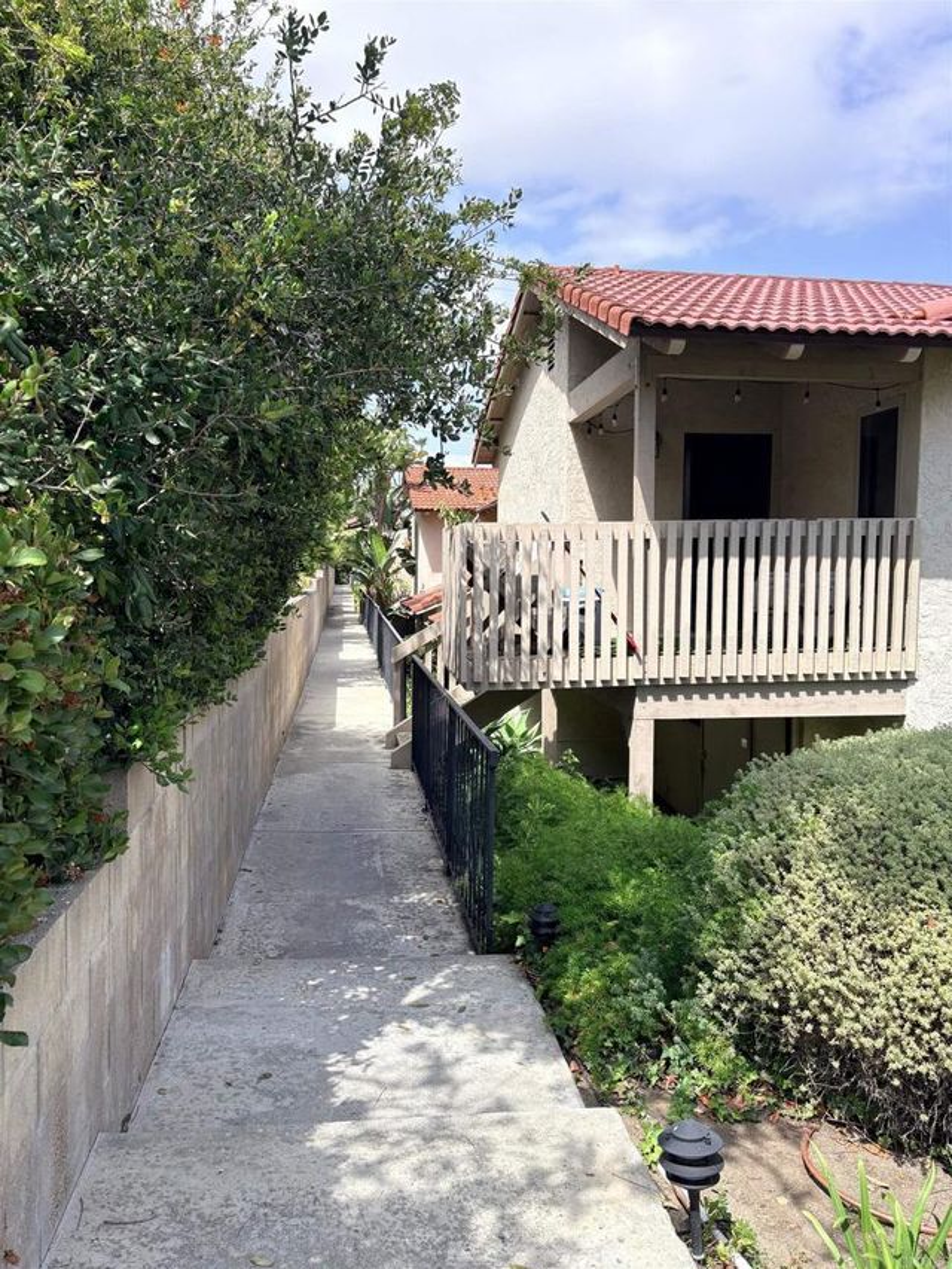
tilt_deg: -2.6
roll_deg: +0.6
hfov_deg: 53.1
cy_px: 634
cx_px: 476
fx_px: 953
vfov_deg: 67.3
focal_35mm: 26
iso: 50
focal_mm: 5.96
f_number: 1.6
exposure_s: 1/1901
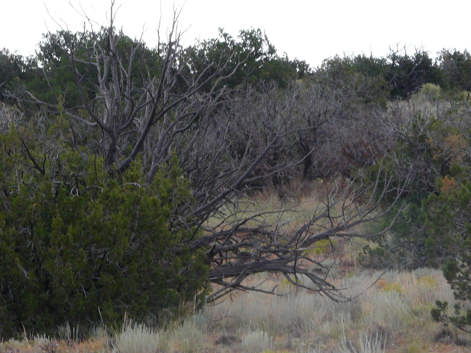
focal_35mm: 369
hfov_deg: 5.4
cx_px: 144
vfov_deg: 4.0
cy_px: 180
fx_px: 5021
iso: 100
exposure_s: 1/250
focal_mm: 37.9
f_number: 5
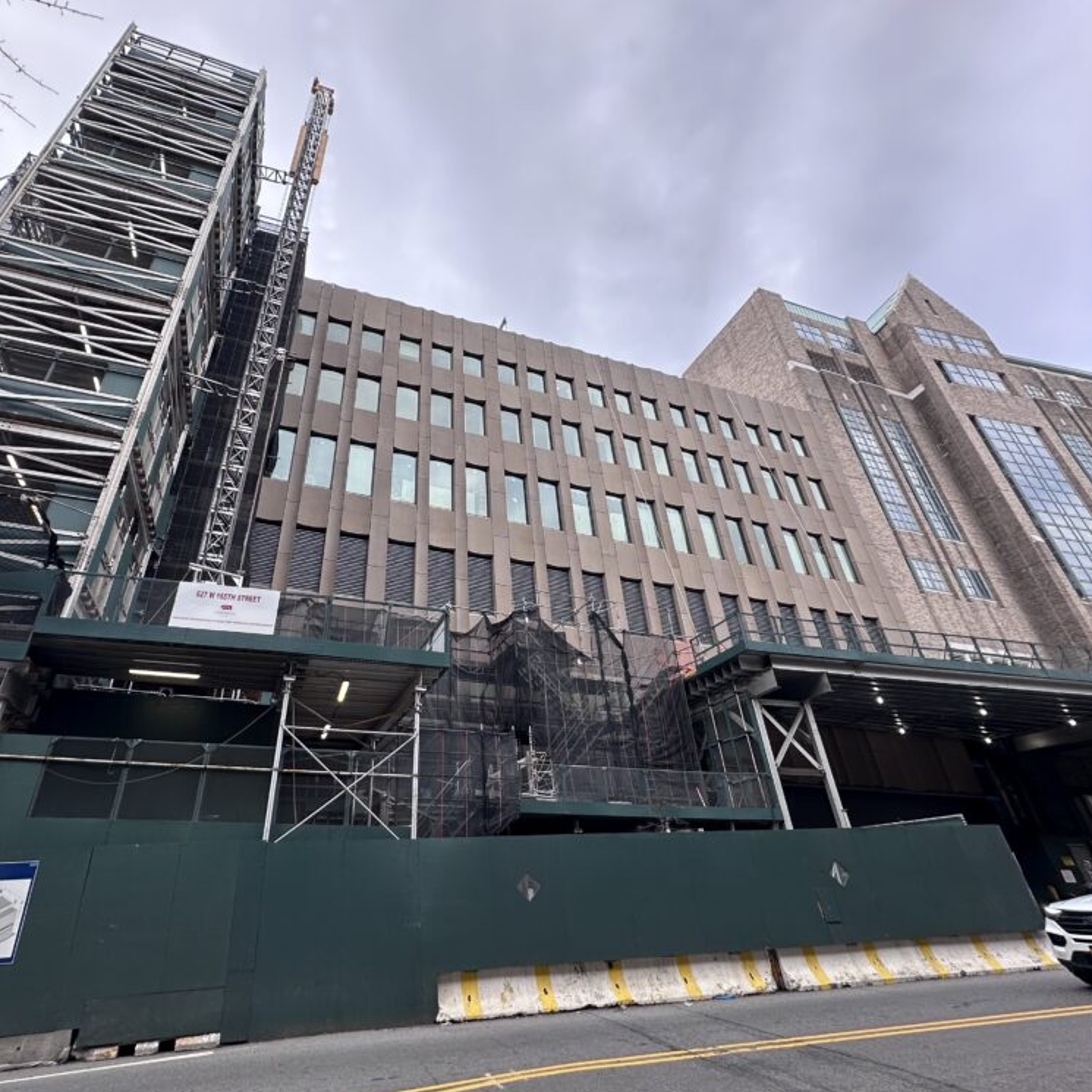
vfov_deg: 84.0
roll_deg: +0.1
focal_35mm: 17
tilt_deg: +31.0
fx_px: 607
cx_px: 444
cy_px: 538
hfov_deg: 83.1
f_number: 2.2
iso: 40
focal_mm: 2.22
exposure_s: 1/172
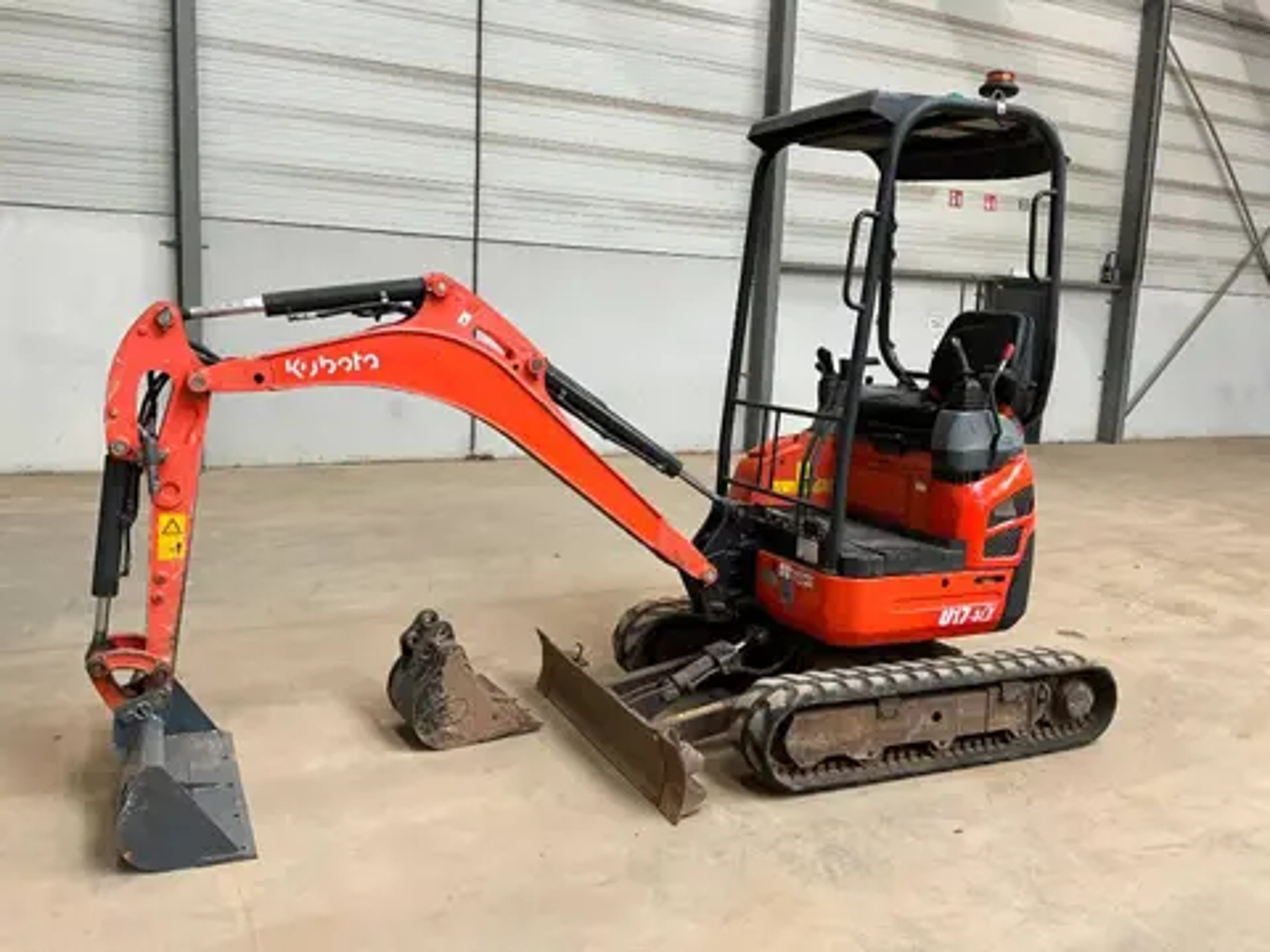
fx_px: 1064
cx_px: 635
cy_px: 476
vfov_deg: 48.2
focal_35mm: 29
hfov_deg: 61.7
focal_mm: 3
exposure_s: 1/60
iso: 100
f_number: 1.8
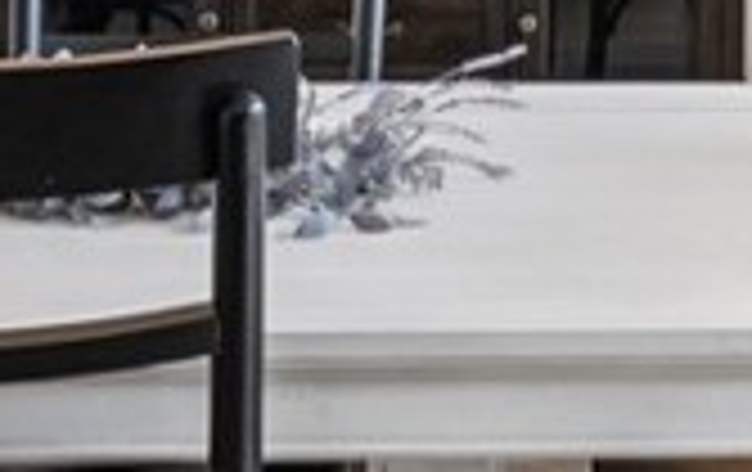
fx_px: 2227
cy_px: -369
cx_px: 639
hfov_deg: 18.9
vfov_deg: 11.3
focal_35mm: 108
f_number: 13
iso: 100
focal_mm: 17.4
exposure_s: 1/2
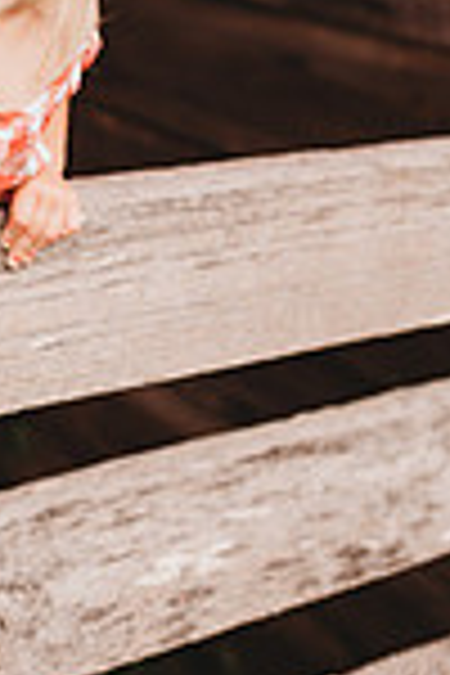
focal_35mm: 72
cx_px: -45
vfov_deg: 27.0
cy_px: 50
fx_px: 1350
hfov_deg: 18.2
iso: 100
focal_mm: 24
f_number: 2.2
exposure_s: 1/1000
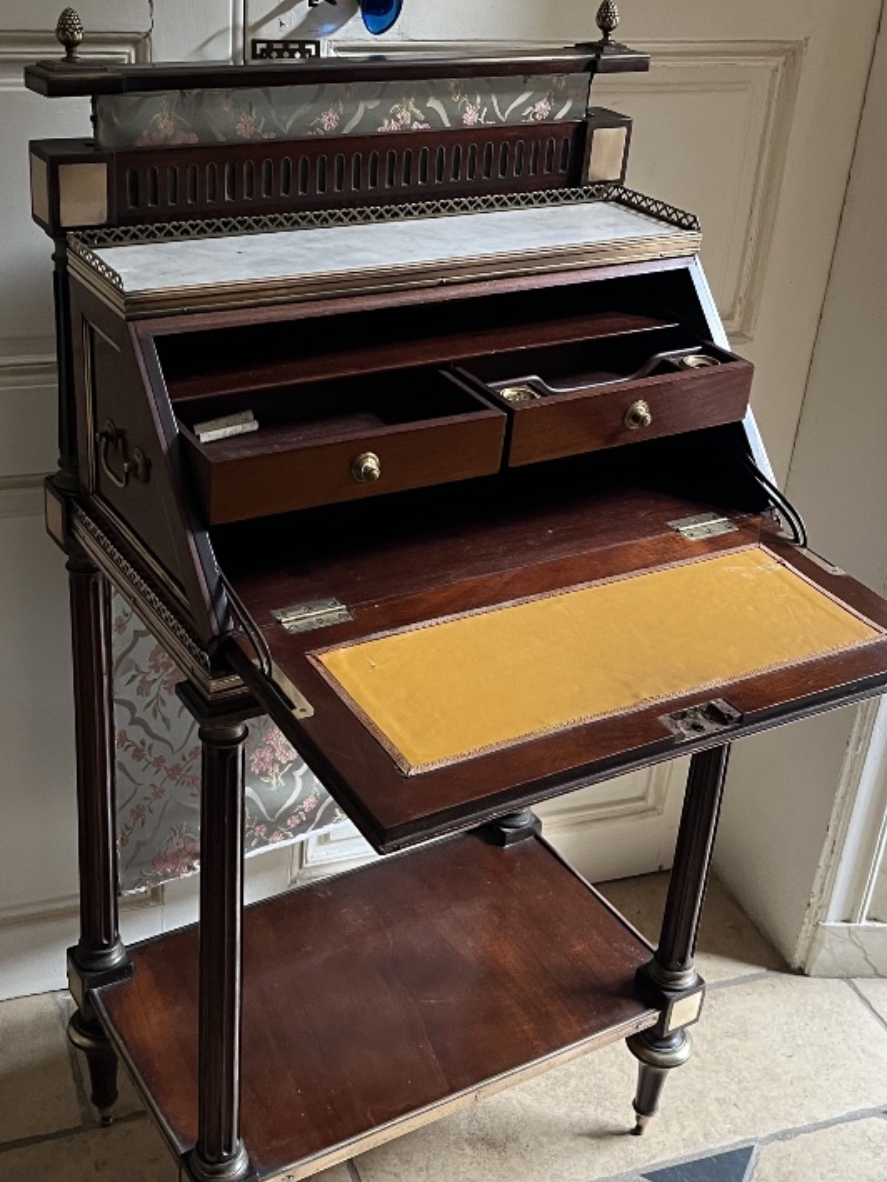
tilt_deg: -23.8
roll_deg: -3.4
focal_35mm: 44
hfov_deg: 32.9
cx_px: 397
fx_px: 1503
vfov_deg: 42.8
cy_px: 510
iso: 160
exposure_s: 1/50
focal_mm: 5.1
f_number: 1.6
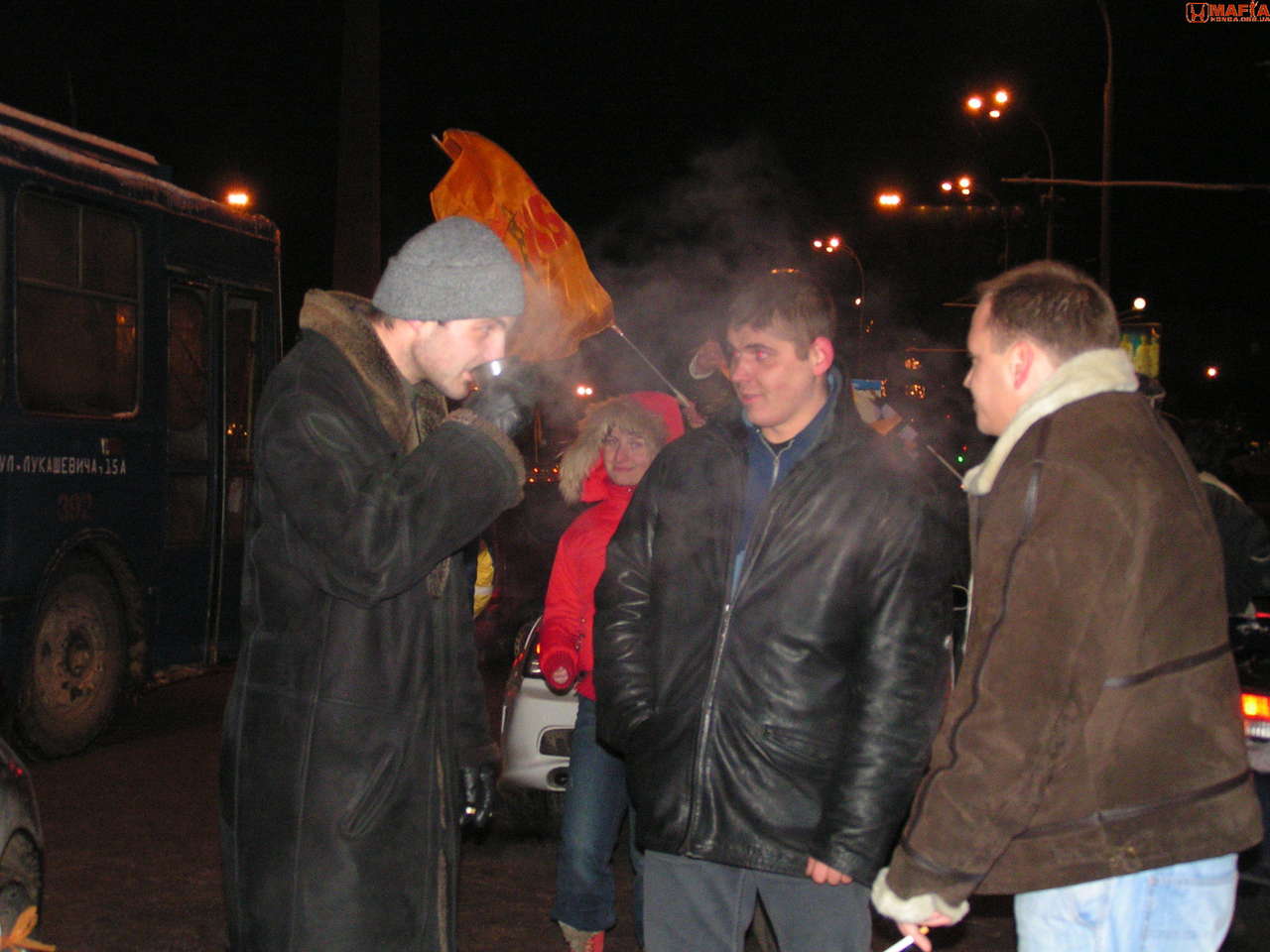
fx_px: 1981
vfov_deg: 27.0
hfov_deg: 35.5
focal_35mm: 54
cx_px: 635
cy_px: 476
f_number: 3.2
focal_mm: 9
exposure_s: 1/60
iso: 200
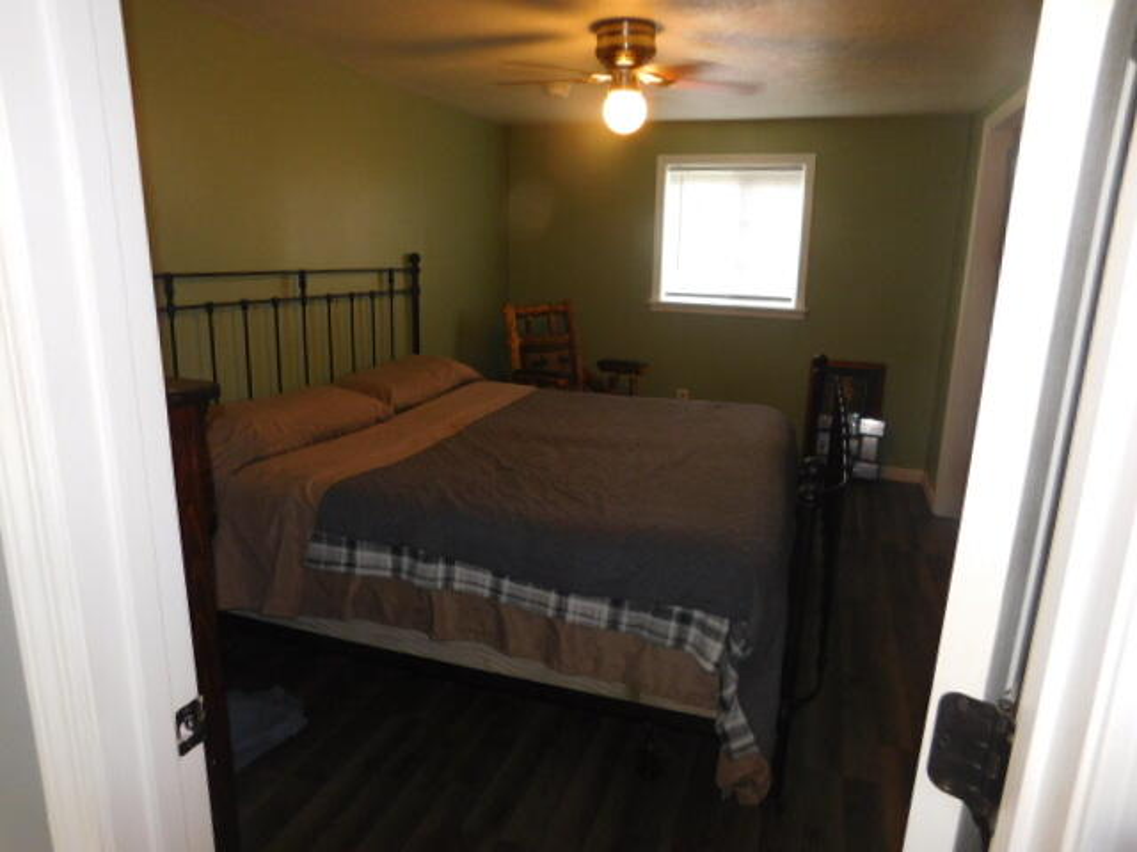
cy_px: 426
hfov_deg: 73.9
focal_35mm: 23
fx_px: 755
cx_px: 568
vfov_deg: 58.9
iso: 200
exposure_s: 1/30
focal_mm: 4
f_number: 3
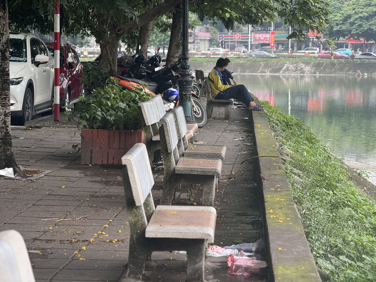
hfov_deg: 16.4
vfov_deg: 12.3
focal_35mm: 120
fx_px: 1303
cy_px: 141
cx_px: 188
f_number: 2.8
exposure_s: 1/133
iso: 50
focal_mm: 15.66
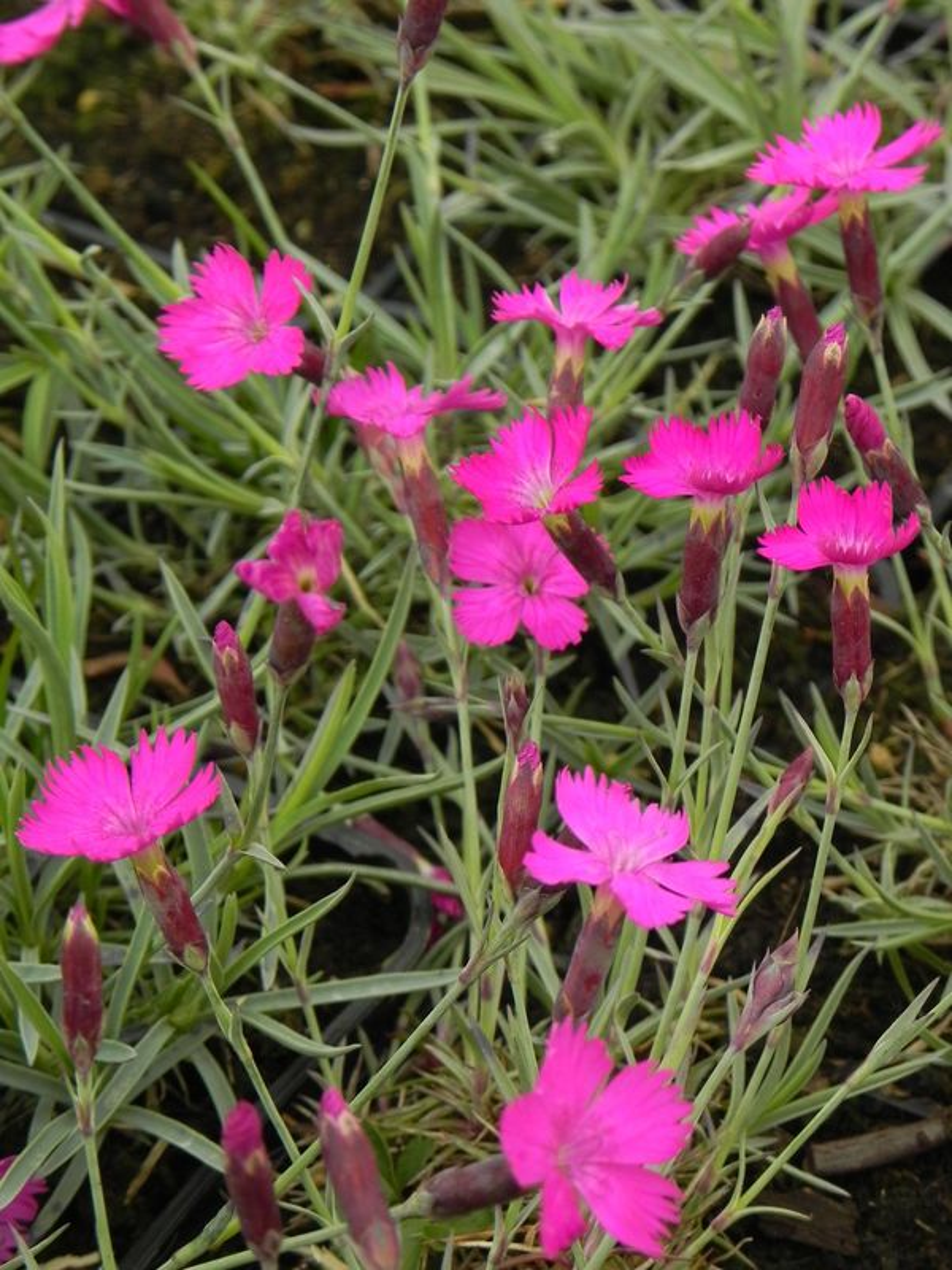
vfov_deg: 13.7
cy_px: 635
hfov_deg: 10.3
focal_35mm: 144
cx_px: 476
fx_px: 5280
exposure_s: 1/500
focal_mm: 25.7
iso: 160
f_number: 5
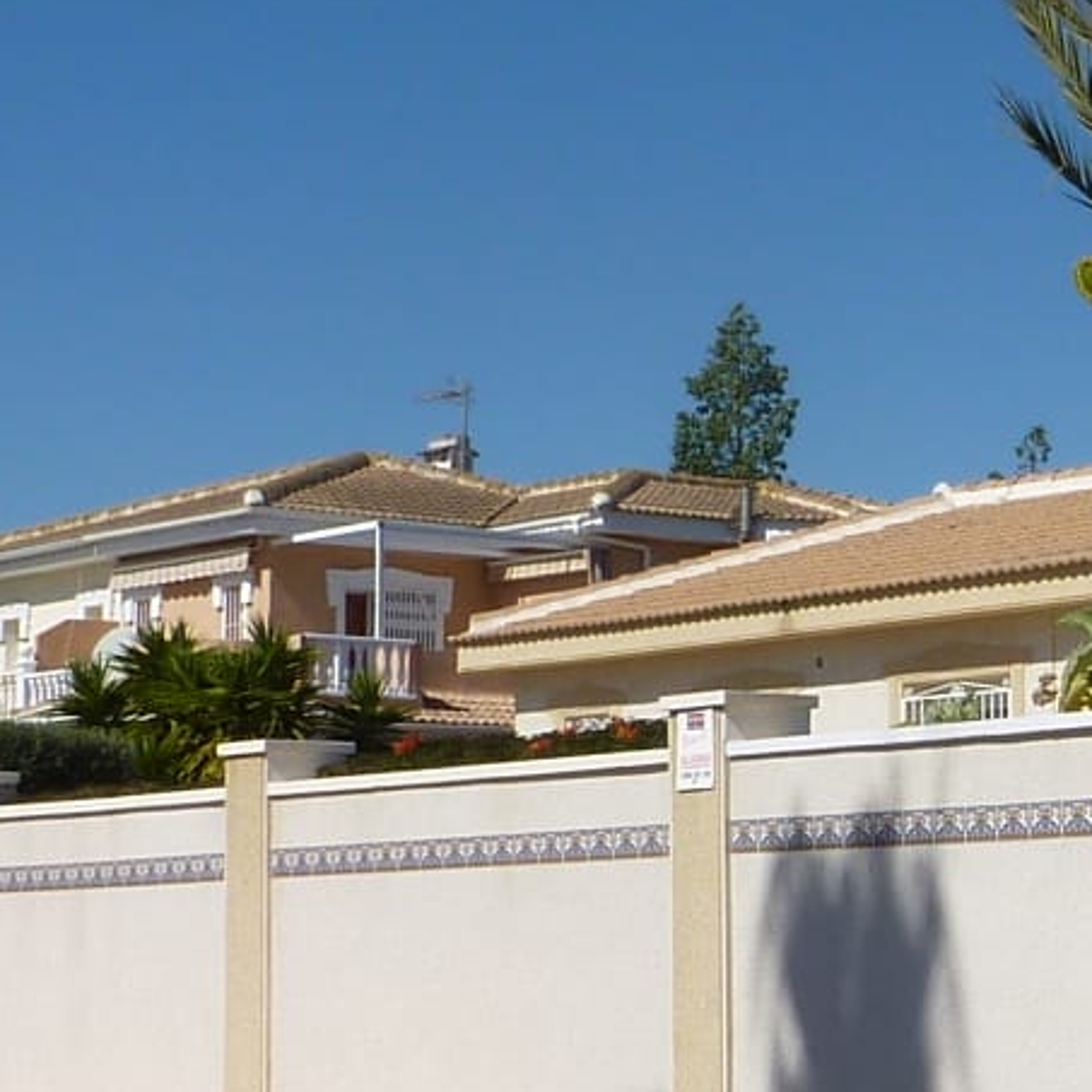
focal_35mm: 100
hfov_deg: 16.6
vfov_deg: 17.4
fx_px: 3569
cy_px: 641
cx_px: 1348
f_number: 5.6
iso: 80
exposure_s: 1/640
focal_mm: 4.1
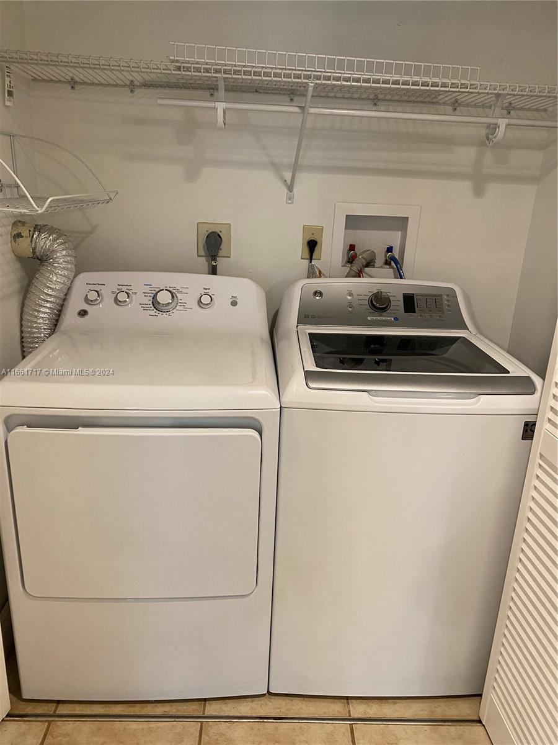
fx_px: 559
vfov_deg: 67.3
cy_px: 372
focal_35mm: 26
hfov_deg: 53.1
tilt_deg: -17.2
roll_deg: -3.3
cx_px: 279
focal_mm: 4.25
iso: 160
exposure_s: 1/60
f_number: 1.8
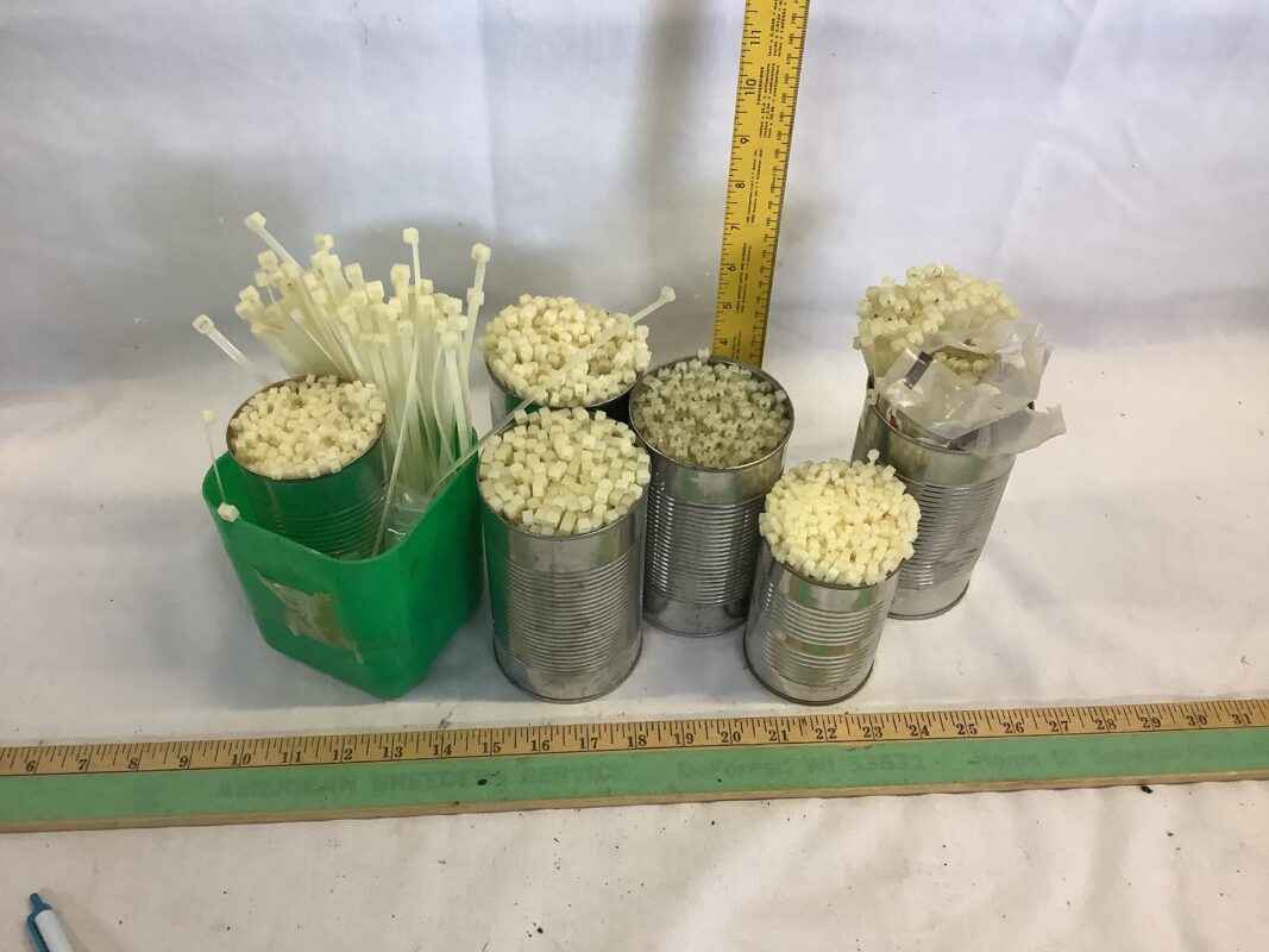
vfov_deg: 45.4
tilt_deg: -46.0
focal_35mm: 31
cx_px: 634
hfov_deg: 58.4
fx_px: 1136
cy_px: 476
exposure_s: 1/60
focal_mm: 3.3
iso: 100
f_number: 2.4
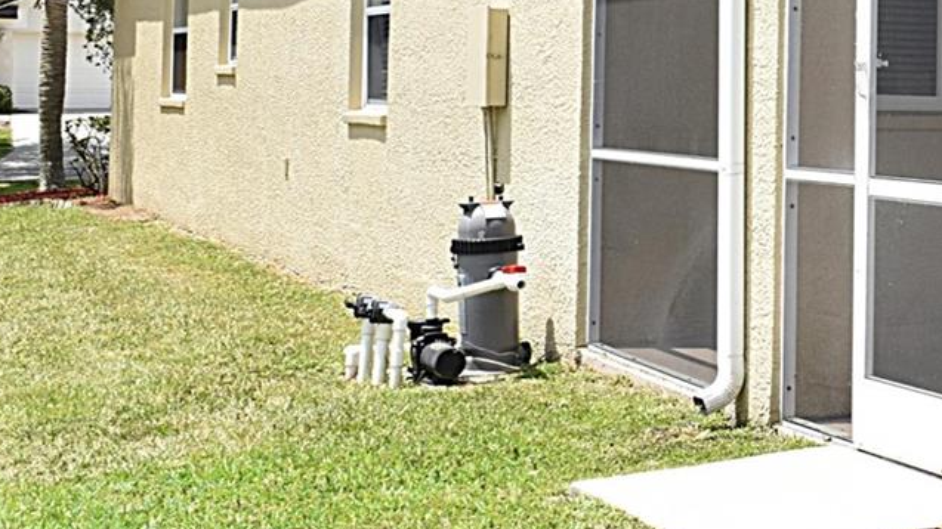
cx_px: 1066
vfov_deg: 16.6
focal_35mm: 71
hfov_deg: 27.0
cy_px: 3
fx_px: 1773
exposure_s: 1/160
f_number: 11
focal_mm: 18
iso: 200
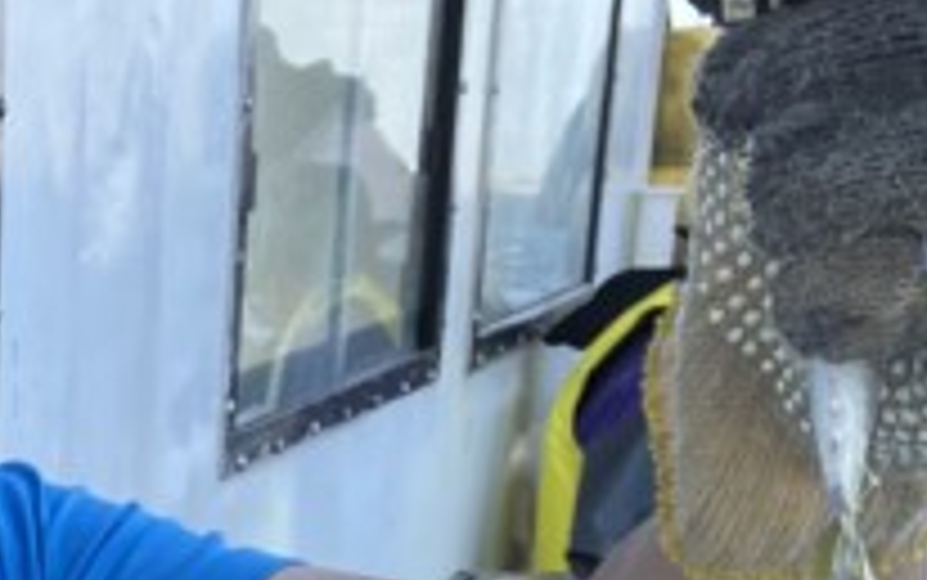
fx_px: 2907
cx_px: -270
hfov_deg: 17.1
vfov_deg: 10.1
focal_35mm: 115
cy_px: 1353
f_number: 1.8
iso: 25
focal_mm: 3.99
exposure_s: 1/190
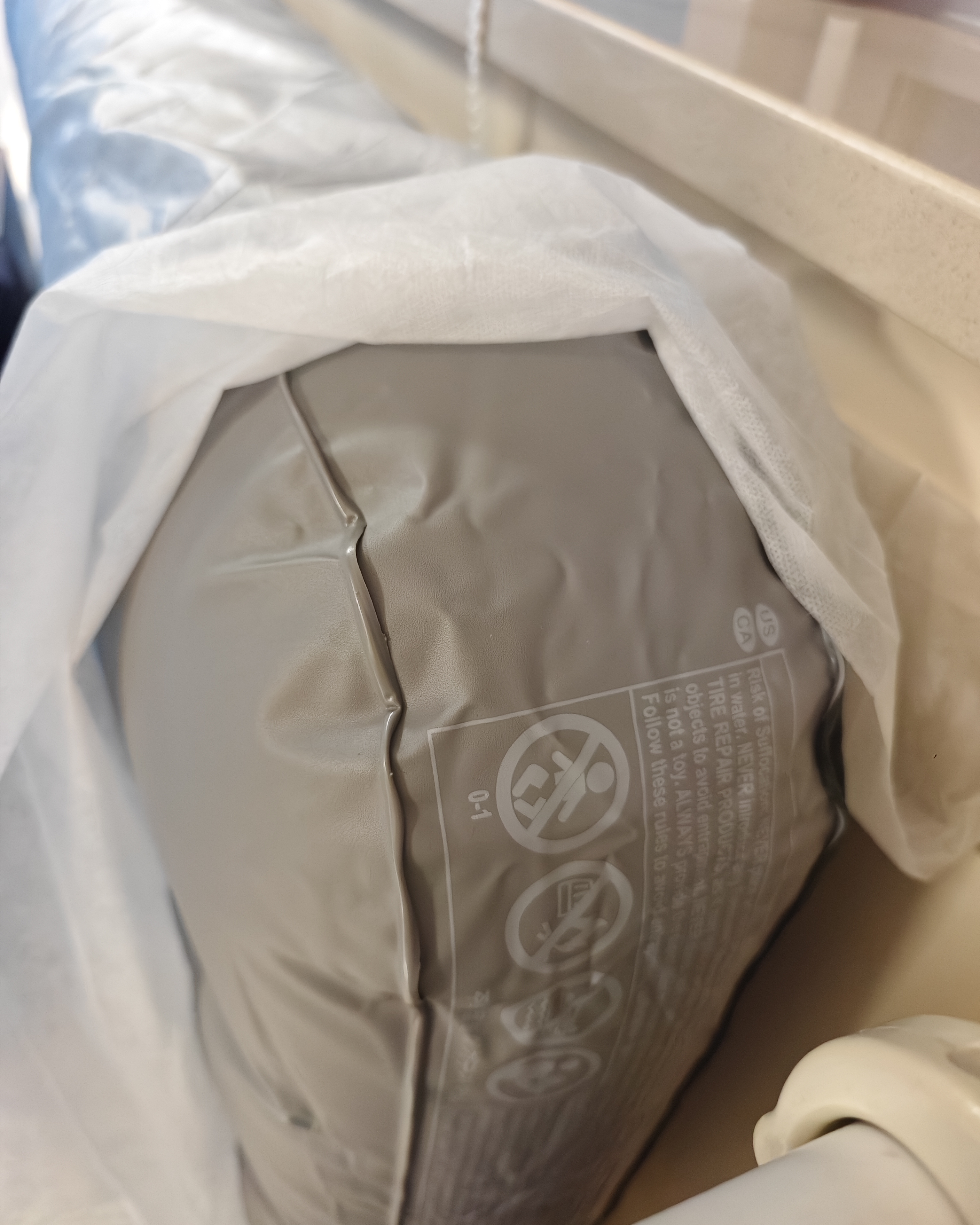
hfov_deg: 58.8
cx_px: 491
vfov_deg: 70.3
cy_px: 628
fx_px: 870
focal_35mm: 24
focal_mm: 6.45
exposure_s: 1/281
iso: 7492
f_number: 1.68
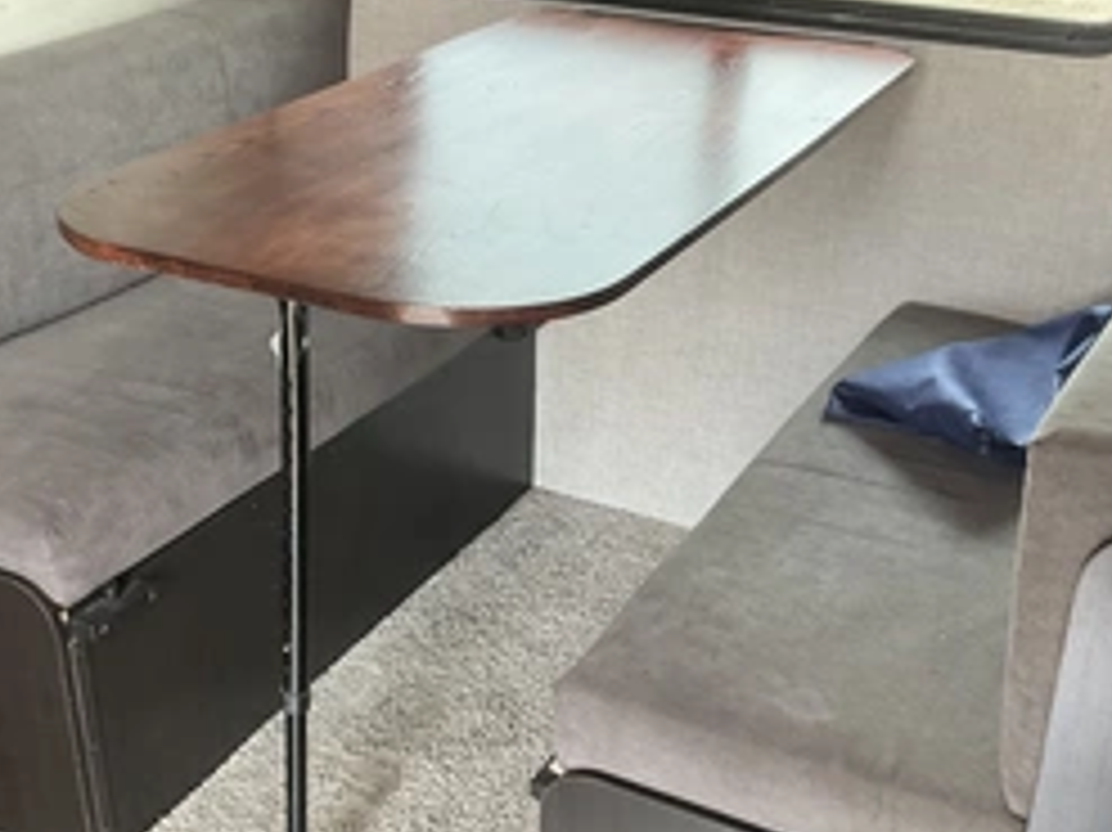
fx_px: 1509
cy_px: 477
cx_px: 522
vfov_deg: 30.8
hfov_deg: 40.4
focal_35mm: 47
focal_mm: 3
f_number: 1.8
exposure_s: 1/66
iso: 64
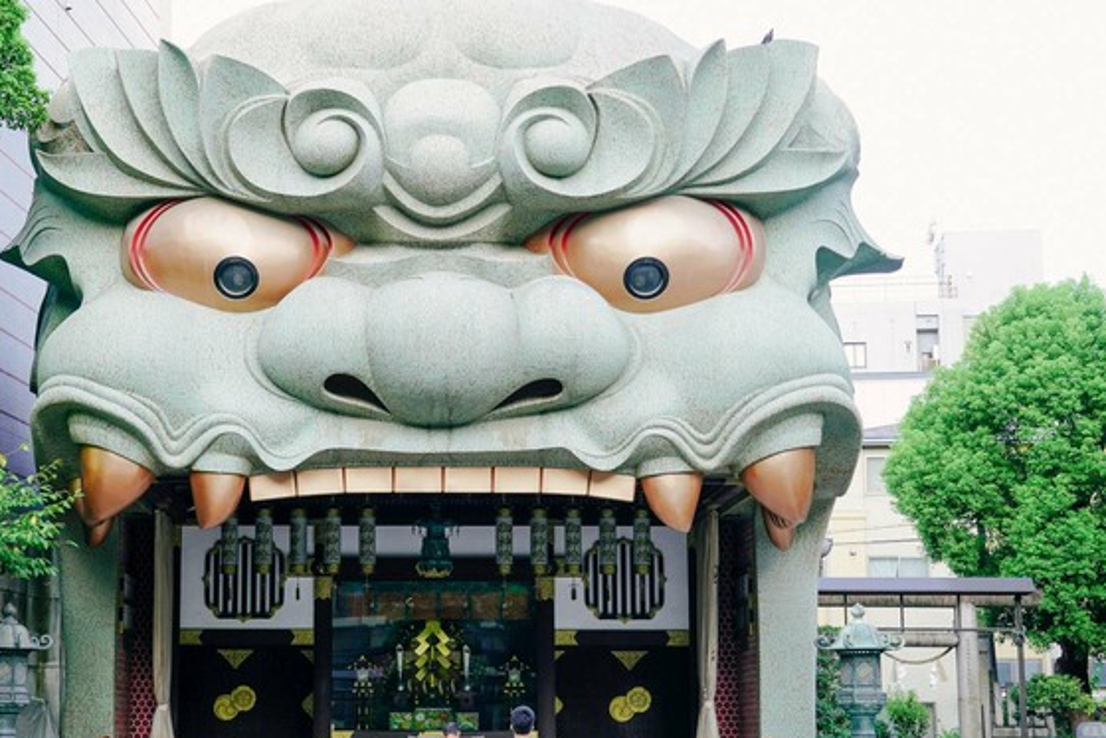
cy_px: 435
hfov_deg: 33.1
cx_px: 372
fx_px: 1844
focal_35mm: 60
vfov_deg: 22.6
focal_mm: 43
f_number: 4
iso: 100
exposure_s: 1/60
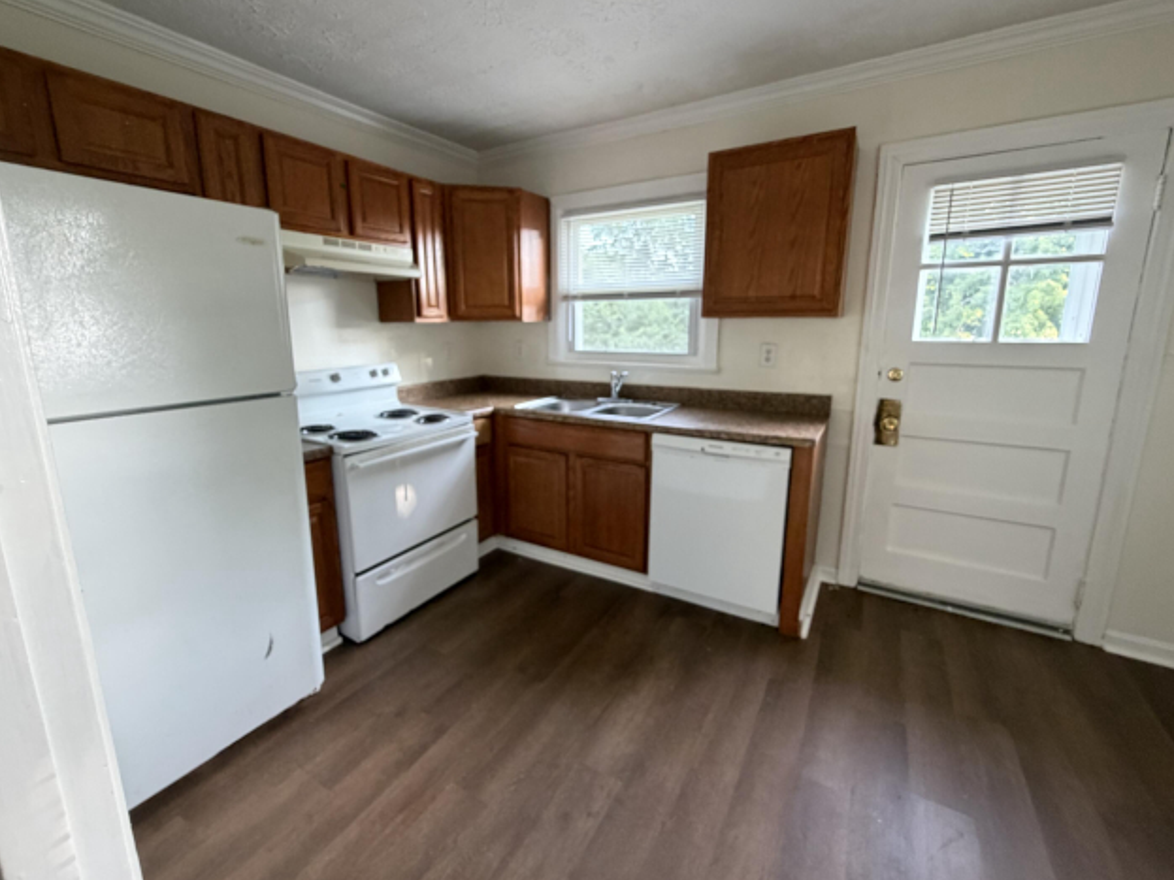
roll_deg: +1.2
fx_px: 509
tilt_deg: -11.0
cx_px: 576
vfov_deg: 81.7
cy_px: 418
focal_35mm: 15
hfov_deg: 98.2
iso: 400
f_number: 2.2
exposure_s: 1/60
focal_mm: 2.22
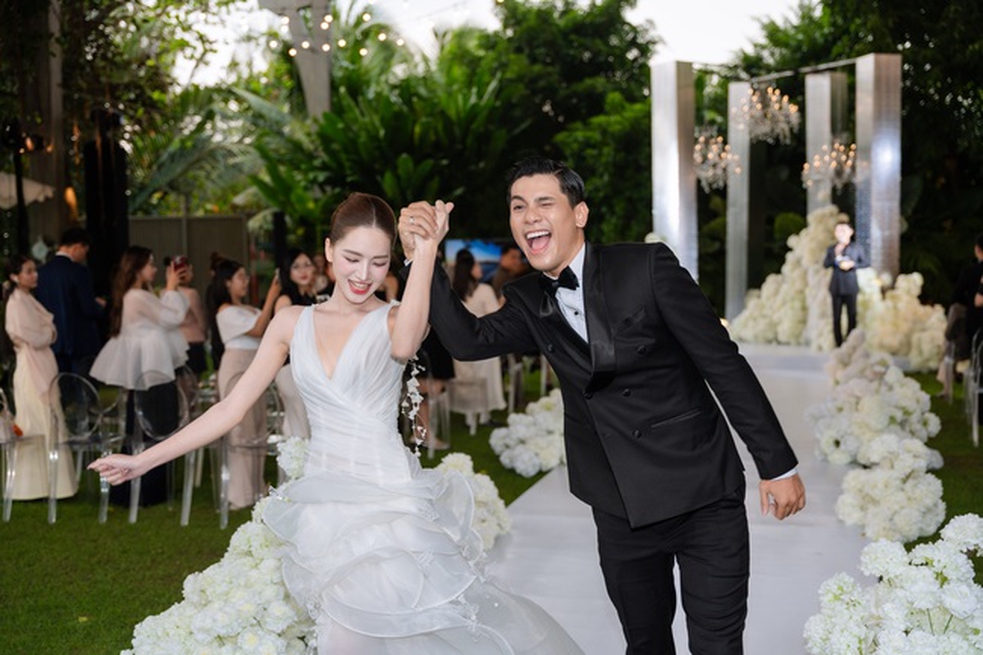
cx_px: 492
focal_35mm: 46
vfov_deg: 29.2
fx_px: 1258
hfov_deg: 42.7
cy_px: 328
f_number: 2.8
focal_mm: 46.1
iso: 200
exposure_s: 1/200
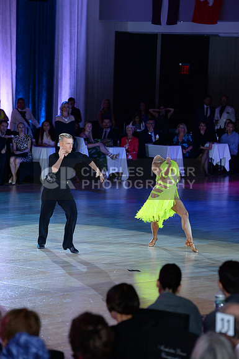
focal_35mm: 140
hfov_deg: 9.8
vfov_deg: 14.7
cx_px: 120
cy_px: 180
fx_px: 1398
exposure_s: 1/250
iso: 2000
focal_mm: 140
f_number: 5
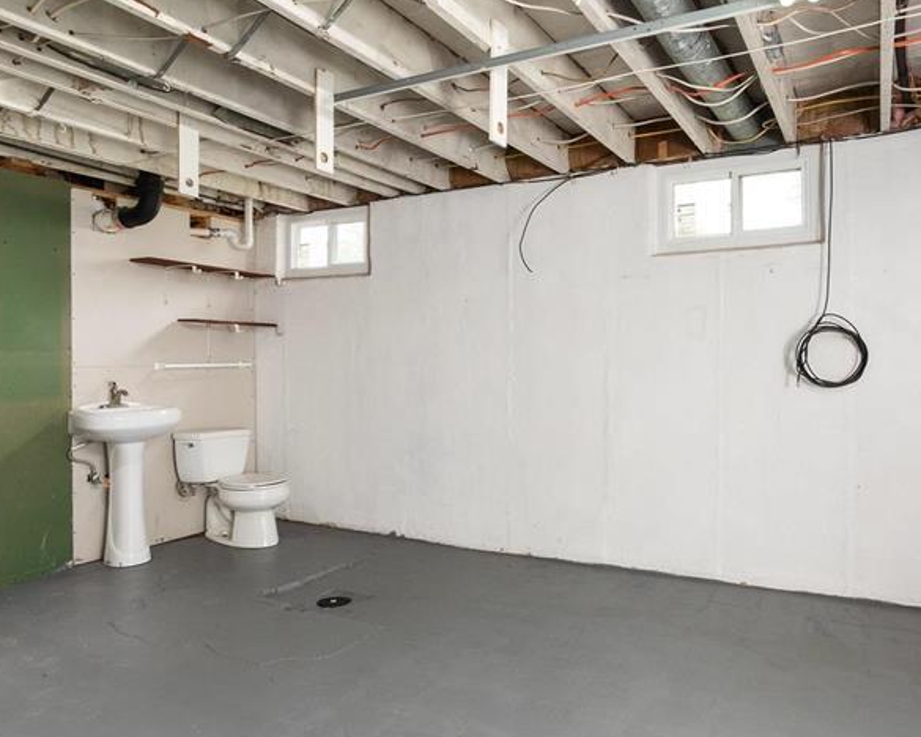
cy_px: 378
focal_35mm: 23
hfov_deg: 71.8
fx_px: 627
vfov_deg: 60.9
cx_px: 556
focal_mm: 7
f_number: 10
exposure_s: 1.6
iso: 400
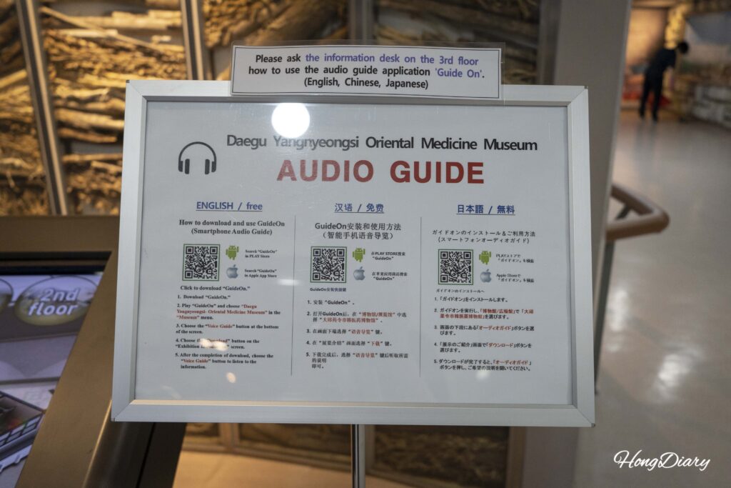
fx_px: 609
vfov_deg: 43.6
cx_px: 366
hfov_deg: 61.9
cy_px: 244
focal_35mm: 30
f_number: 4.5
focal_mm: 30
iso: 2500
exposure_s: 1/160
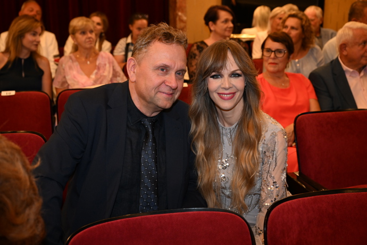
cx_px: 184
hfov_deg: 42.7
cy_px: 122
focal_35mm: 46
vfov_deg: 29.2
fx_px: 469
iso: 2000
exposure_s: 1/125
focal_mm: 46
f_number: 4.5
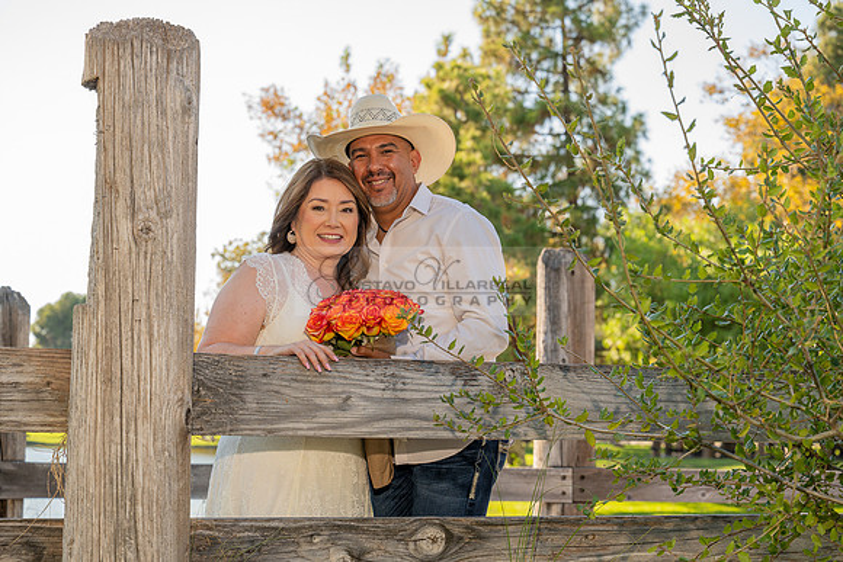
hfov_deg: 28.8
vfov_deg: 19.5
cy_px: 281
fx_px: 1639
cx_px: 422
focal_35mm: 70
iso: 200
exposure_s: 1/200
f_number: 5.6
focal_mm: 70
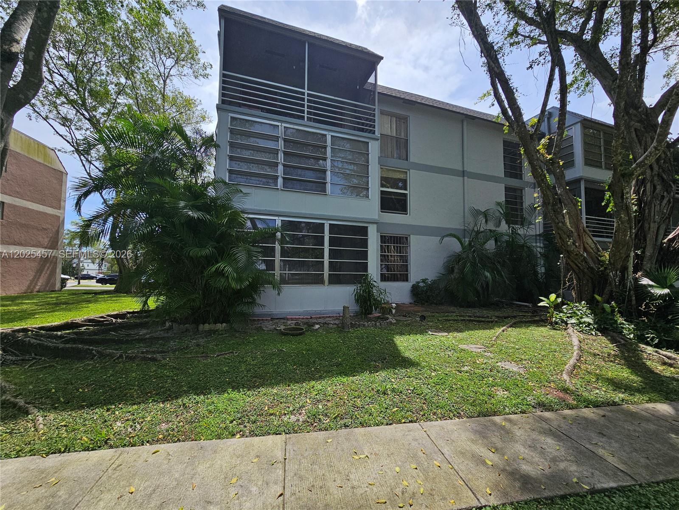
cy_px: 255
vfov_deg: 89.9
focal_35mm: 13
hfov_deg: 106.2
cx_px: 340
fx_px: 255
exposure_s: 1/2302
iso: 50
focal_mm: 2.2
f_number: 2.2
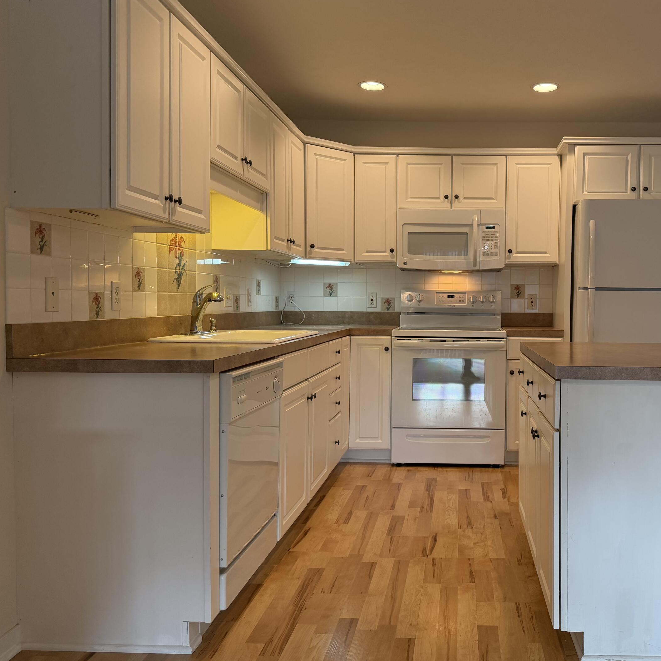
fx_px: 648
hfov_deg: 52.7
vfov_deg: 54.0
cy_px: 323
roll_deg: +0.1
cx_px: 454
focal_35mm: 30
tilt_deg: -1.7
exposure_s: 1/165
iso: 200
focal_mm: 6.76
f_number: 1.78
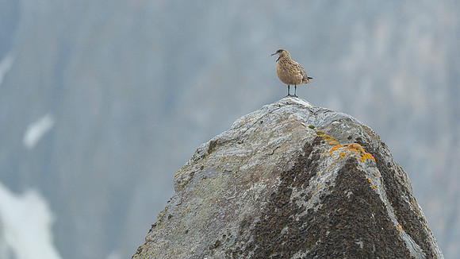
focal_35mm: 609
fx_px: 7422
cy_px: 81
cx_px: 256
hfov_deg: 3.5
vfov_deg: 2.0
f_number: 4
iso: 2500
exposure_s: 1/1600
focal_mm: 500
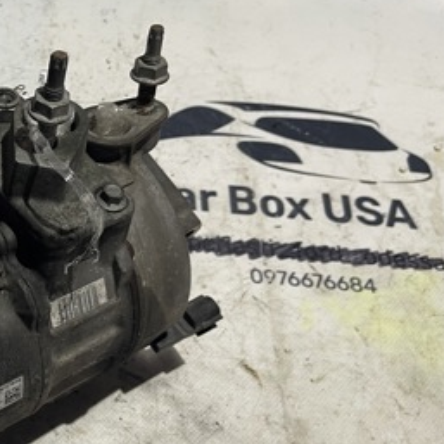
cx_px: -90
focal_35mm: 55
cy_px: 224
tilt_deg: -63.1
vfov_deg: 31.1
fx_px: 798
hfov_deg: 27.4
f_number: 1.6
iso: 64
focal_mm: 5.1
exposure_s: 1/50
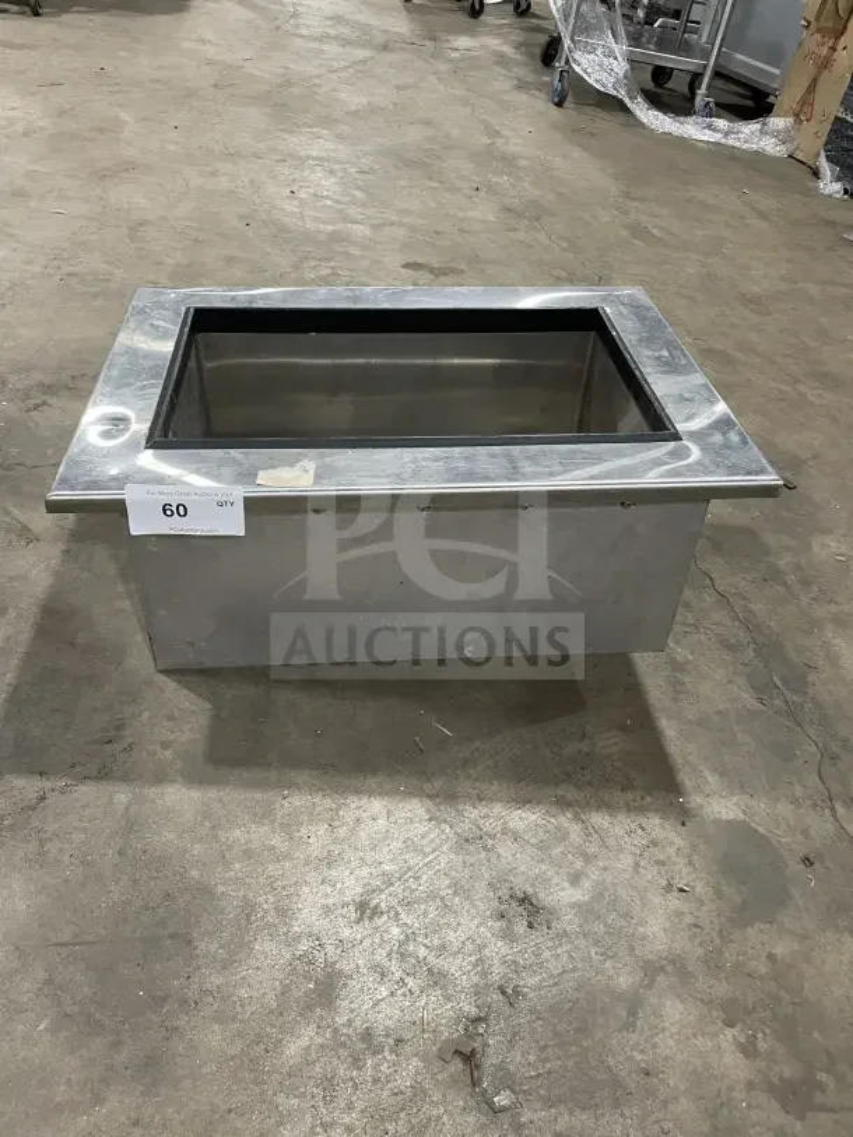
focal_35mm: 26
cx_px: 426
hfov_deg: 53.1
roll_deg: -9.6
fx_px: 854
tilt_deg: -37.4
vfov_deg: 67.3
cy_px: 568
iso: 200
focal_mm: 4.2
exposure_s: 1/60
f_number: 1.6
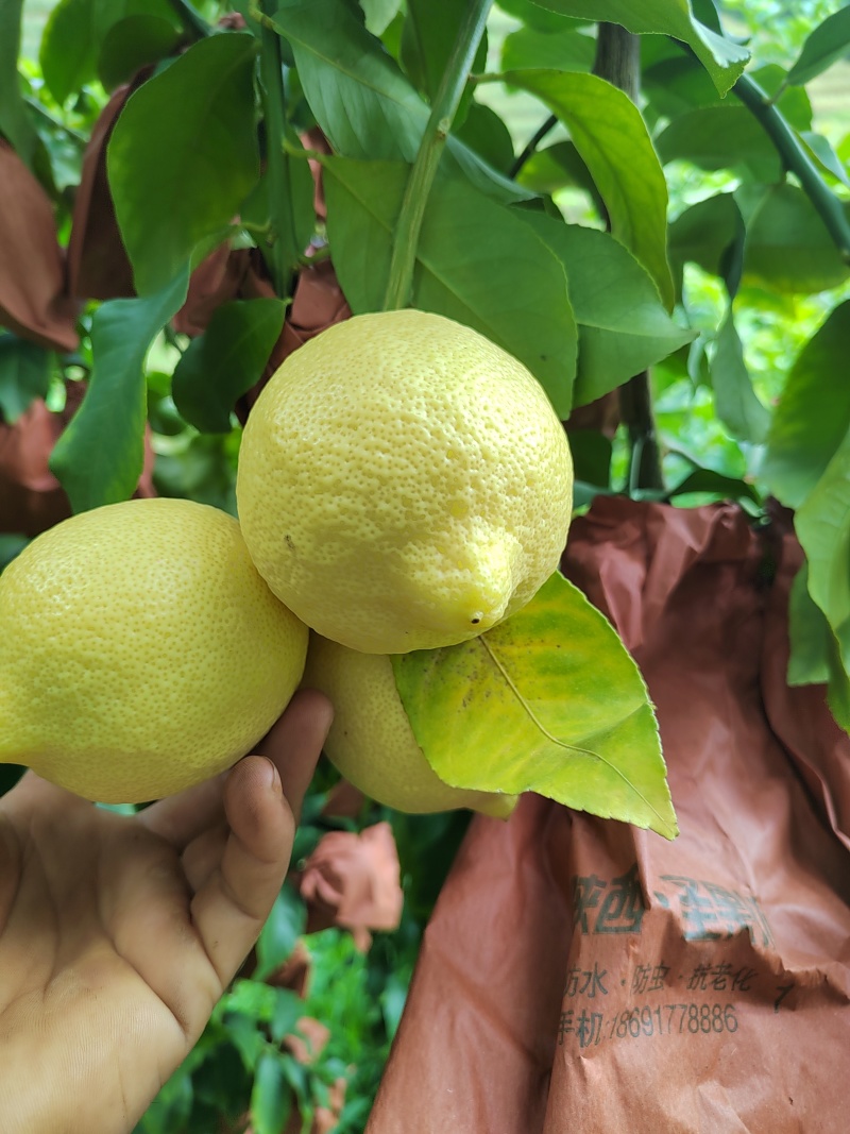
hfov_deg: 58.9
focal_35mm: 23
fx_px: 753
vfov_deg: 73.9
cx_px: 425
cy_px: 567
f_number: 1.9
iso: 132
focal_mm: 5.52
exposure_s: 1/100
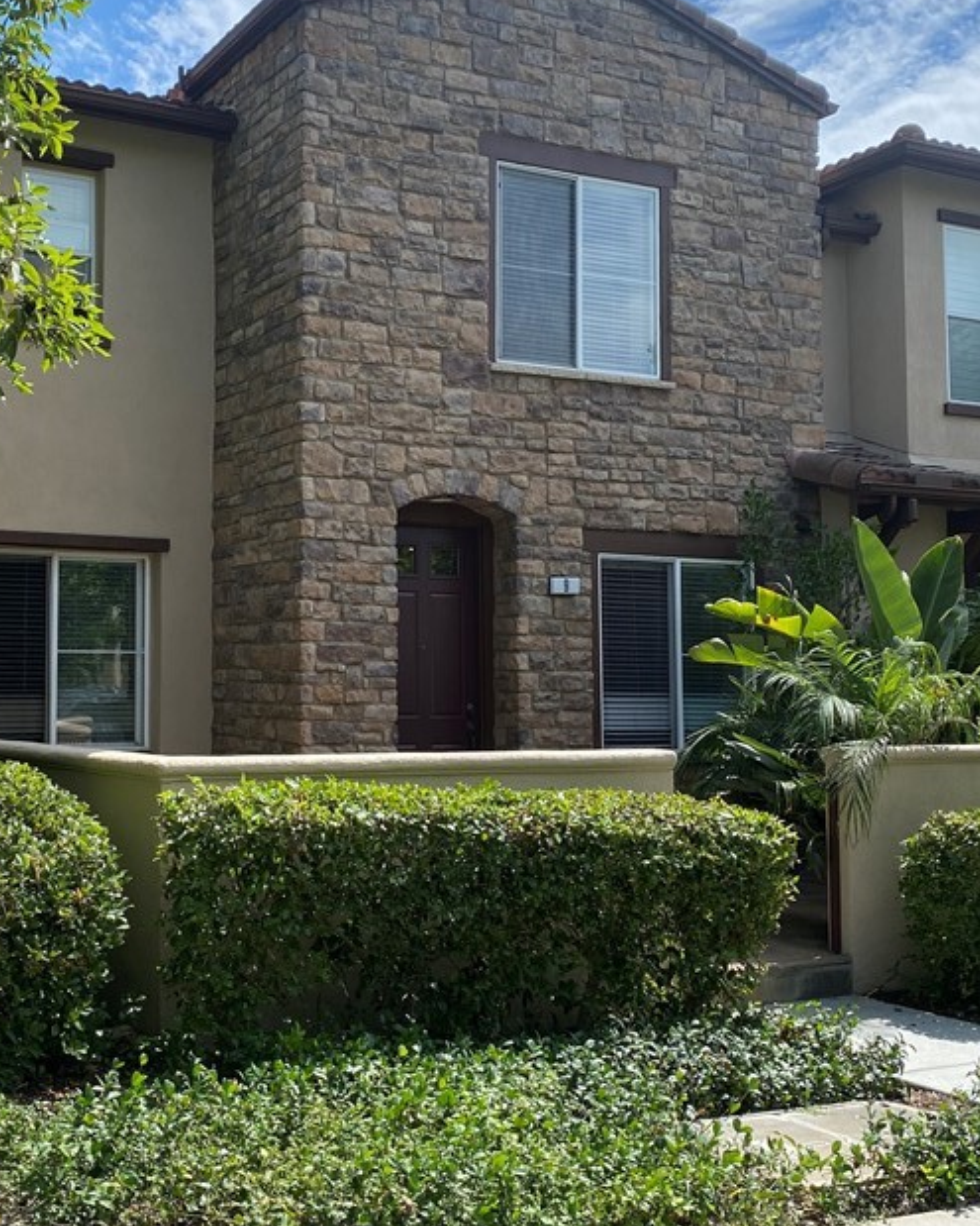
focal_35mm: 42
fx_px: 1523
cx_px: 287
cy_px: 602
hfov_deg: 35.1
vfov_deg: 43.8
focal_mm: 4.25
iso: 32
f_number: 1.8
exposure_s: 1/2571
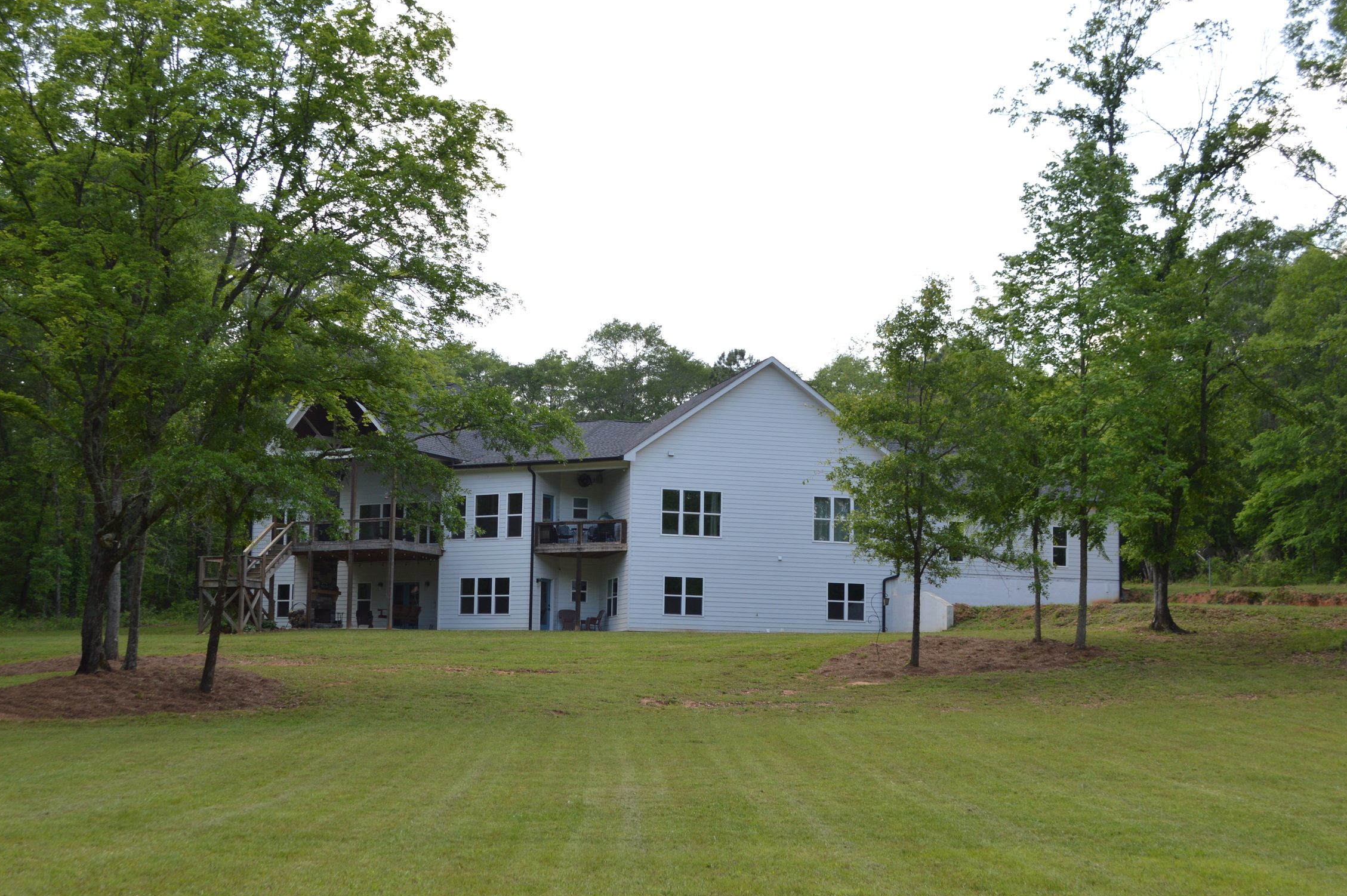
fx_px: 1832
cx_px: 597
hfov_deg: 40.3
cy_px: 484
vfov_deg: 27.5
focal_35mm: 49
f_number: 5.6
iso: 100
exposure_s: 1/200
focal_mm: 24
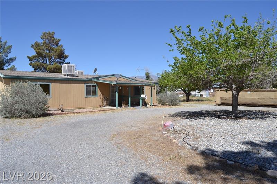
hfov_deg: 67.4
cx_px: 138
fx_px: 208
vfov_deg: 47.9
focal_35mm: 27
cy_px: 92
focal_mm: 18
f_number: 7.1
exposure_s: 1/500
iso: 100
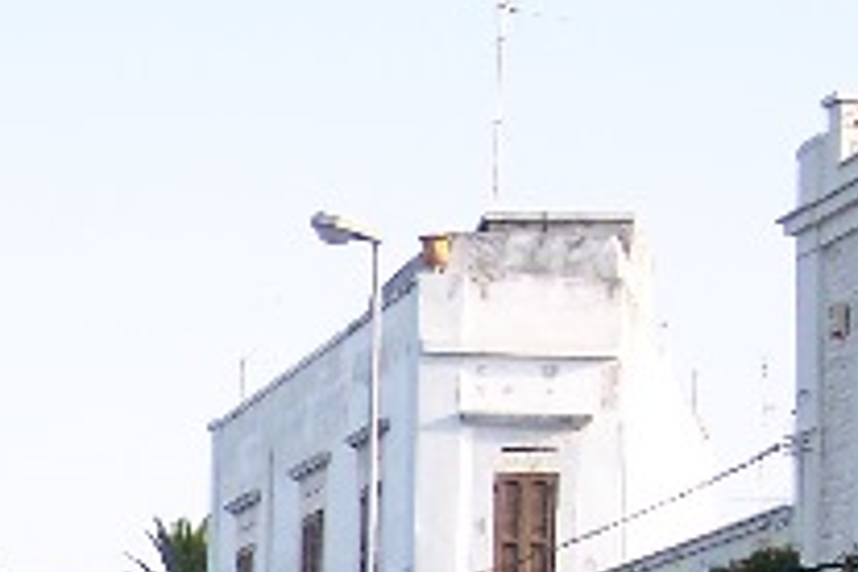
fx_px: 3646
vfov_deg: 8.8
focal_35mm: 153
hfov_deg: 13.1
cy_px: 862
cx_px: -149
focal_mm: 8
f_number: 2.8
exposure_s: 1/700
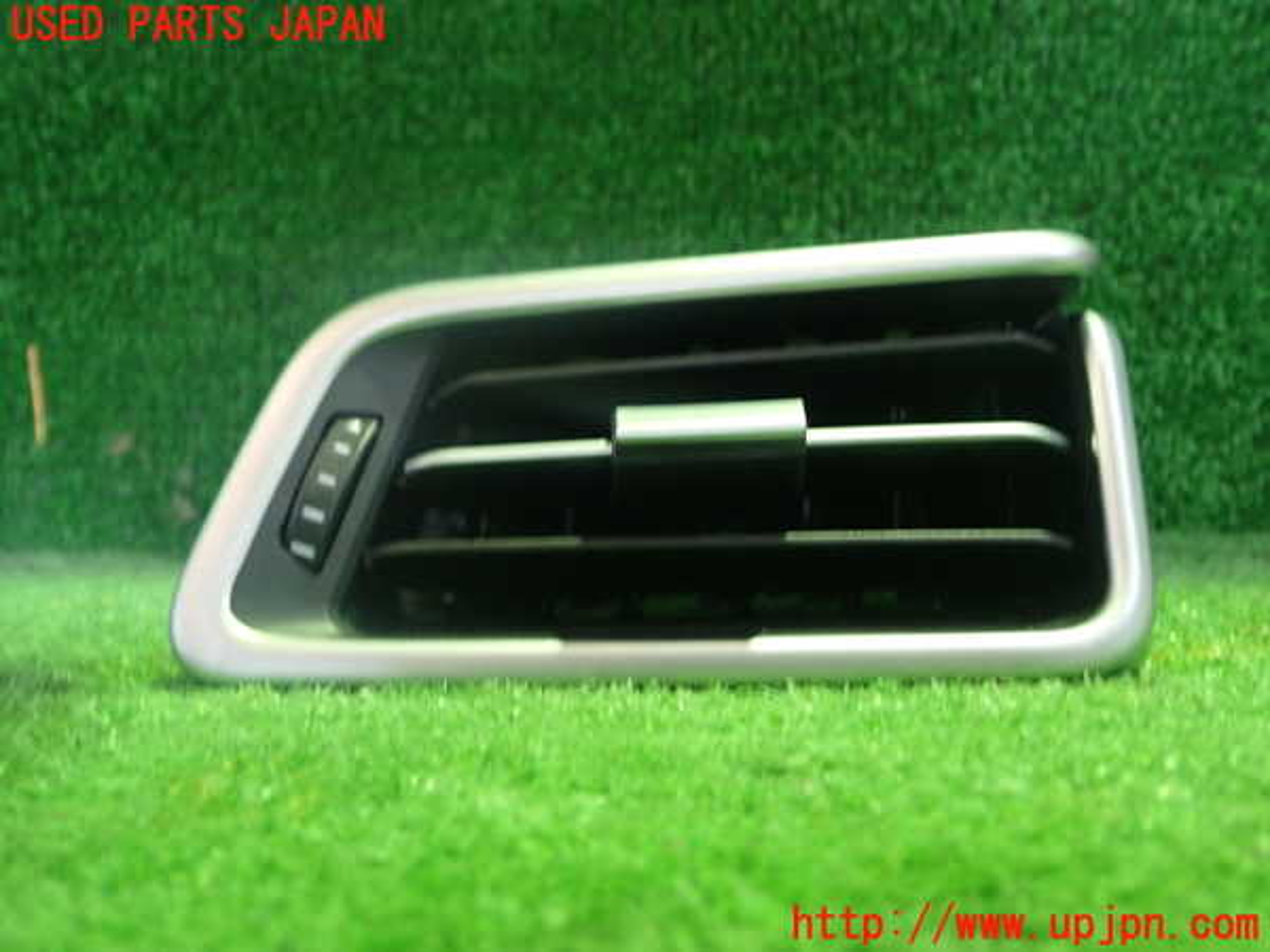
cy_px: 476
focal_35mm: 36
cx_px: 635
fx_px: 1321
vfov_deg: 39.7
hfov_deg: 51.4
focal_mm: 6.37
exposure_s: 1/15
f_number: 2.5
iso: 800
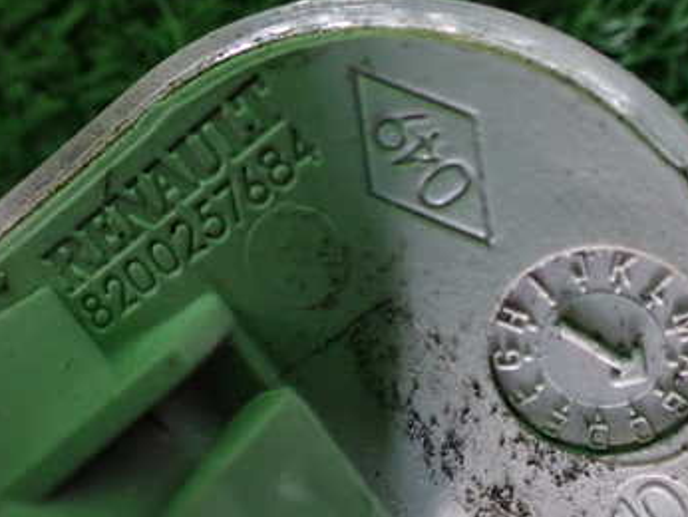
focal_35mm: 52
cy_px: 217
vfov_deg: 28.0
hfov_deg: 36.6
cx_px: 257
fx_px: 1034
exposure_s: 1/50
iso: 800
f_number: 2.3
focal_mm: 5.4
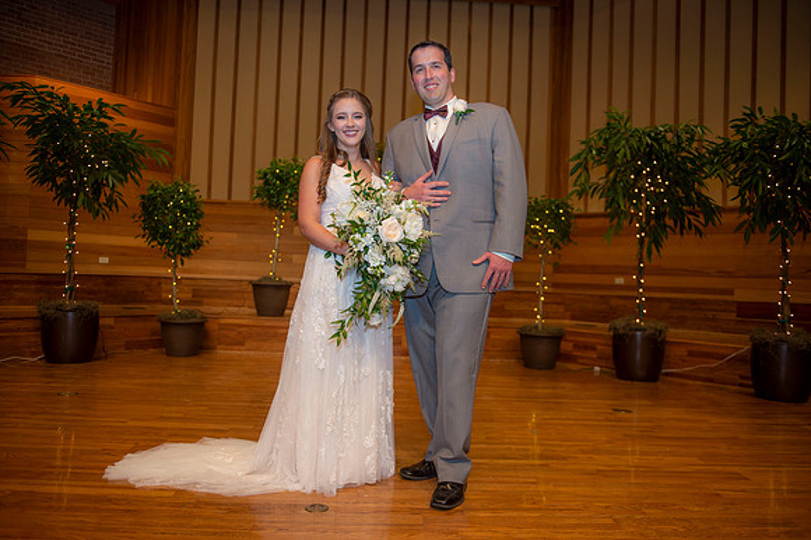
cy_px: 270
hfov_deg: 65.5
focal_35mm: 28
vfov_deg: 46.4
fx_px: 630
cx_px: 406
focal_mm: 28
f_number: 2.8
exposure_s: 1/160
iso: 800
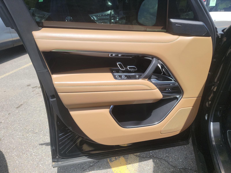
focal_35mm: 24
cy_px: 86
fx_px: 160
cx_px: 116
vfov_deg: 56.8
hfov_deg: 71.6
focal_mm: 6.7
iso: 50
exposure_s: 1/513
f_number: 1.8
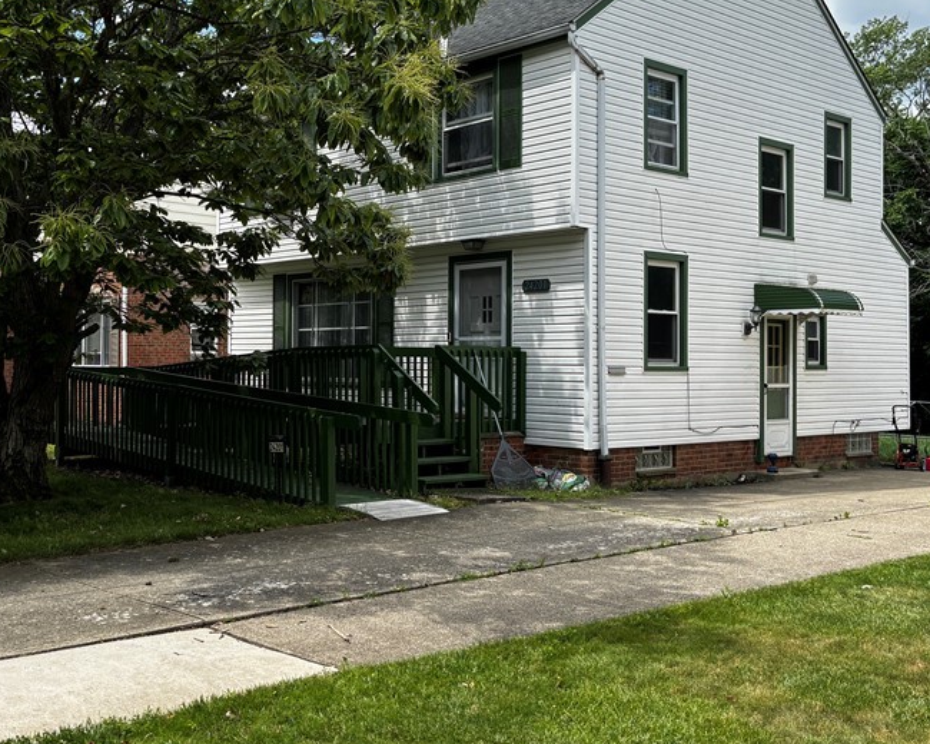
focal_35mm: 40
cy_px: 329
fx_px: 1101
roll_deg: -0.3
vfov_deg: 37.3
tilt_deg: +1.7
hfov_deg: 45.3
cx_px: 328
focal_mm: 5.96
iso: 50
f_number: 1.6
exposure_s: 1/1437
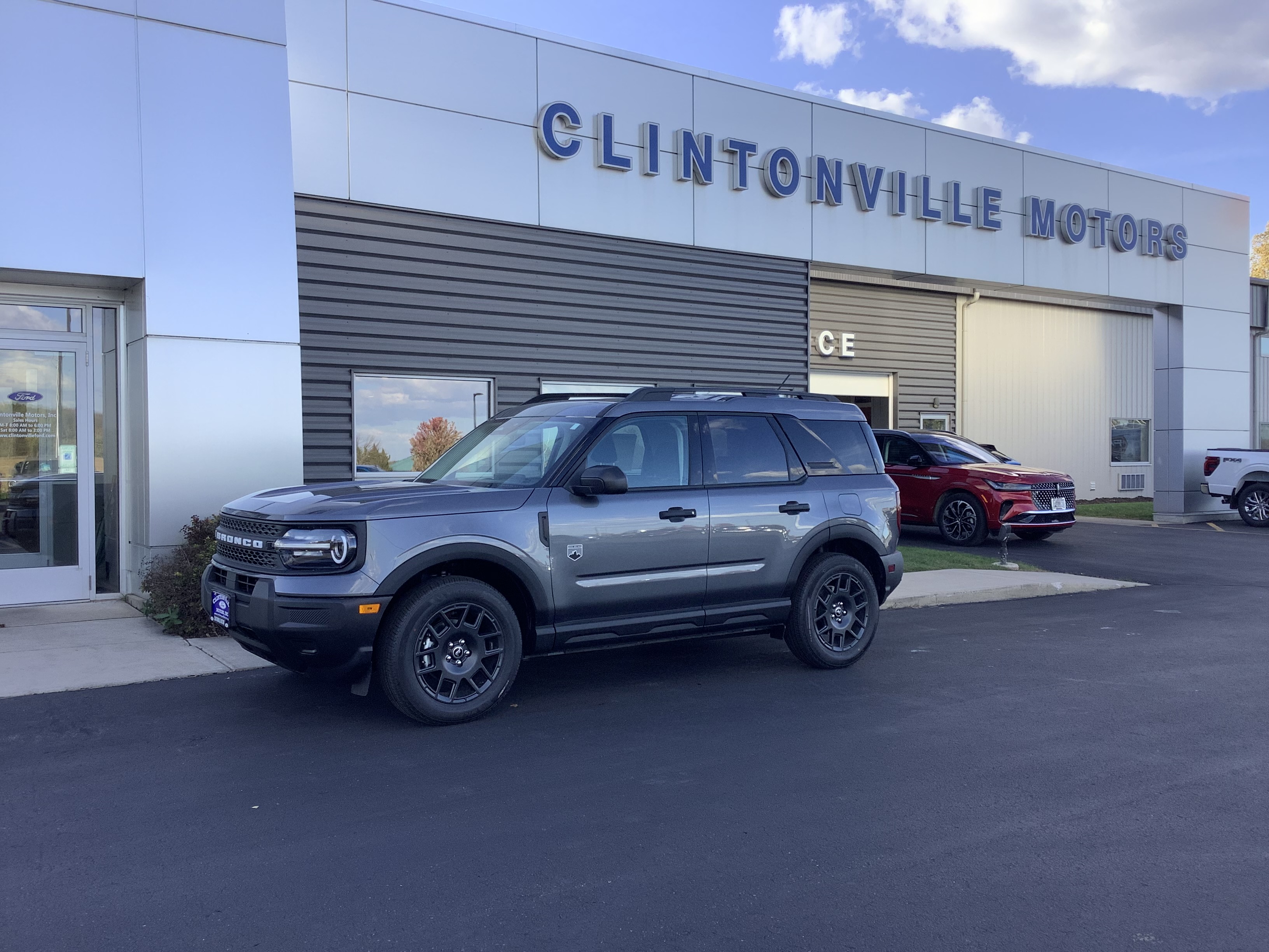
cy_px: 476
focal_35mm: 31
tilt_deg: -1.7
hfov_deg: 58.4
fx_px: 1136
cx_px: 634
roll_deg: +1.1
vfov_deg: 45.4
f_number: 2.4
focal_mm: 3.3
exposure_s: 1/323
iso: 25
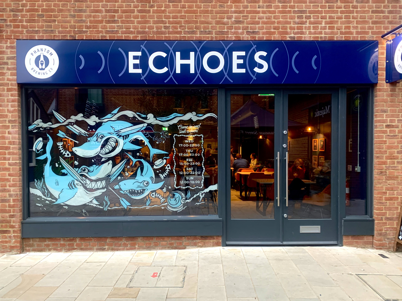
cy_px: 156
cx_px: 196
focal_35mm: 27
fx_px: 314
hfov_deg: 65.3
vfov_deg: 51.3
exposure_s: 1/60
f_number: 1.8
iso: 160
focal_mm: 4.25
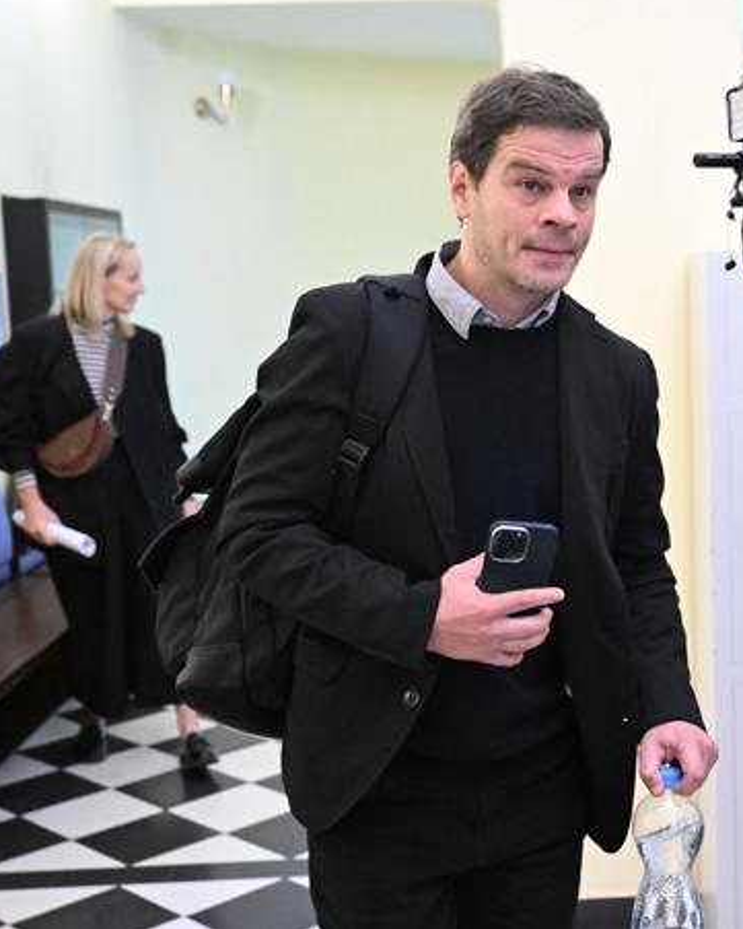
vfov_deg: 33.6
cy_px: 459
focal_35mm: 56
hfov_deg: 26.8
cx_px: 558
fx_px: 1539
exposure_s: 1/200
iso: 6400
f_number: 3.5
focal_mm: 39
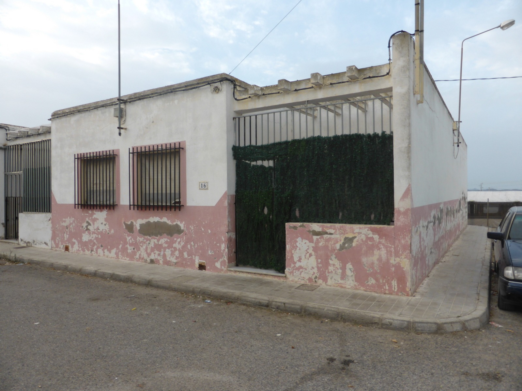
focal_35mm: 24
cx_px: 261
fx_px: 362
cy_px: 196
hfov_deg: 71.6
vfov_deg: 56.8
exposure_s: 1/160
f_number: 3.3
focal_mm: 4.3
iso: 100
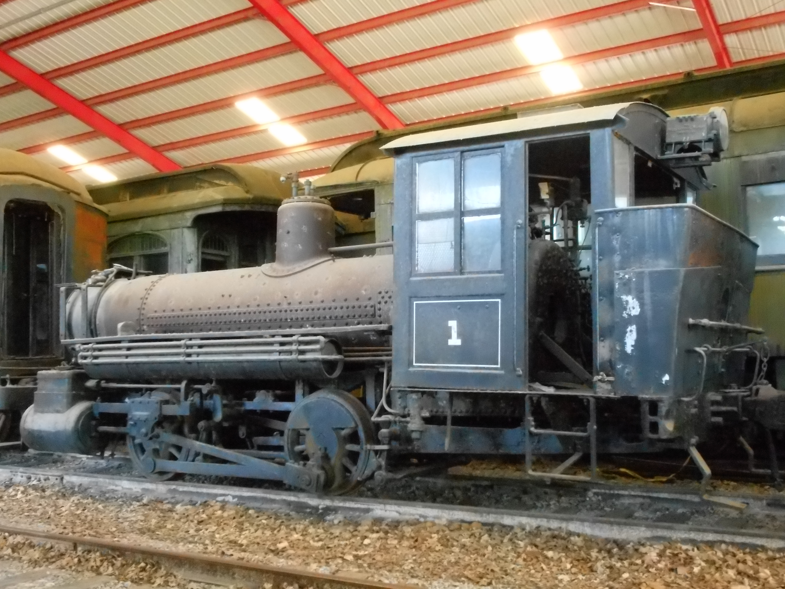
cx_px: 392
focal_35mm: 39
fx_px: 884
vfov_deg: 36.8
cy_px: 294
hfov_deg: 47.9
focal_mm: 6.9
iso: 1400
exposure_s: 1/30
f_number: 4.5
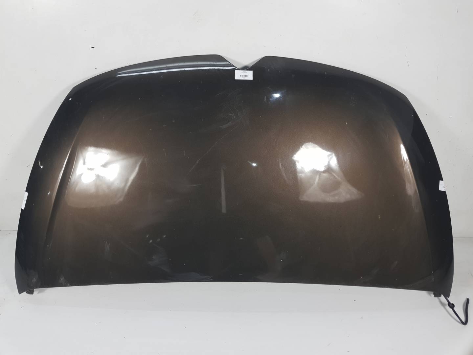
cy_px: 178
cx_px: 236
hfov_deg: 67.3
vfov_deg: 53.1
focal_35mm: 26
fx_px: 355
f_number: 1.7
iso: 64
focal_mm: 4.2
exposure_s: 1/100
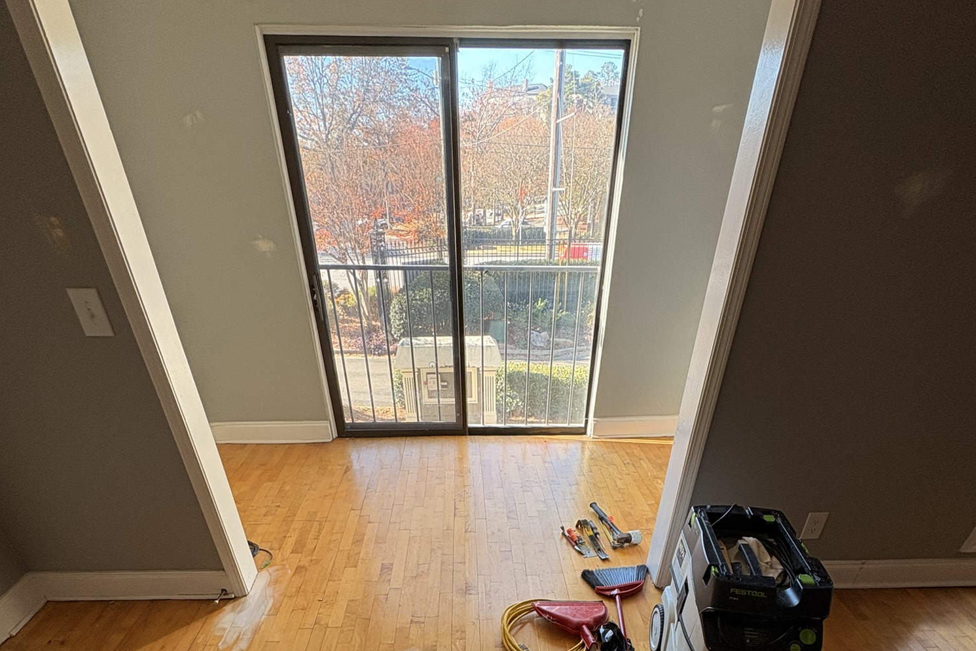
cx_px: 495
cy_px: 601
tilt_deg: -38.0
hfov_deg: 84.0
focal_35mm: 20
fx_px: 542
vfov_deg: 53.2
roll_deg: +0.0
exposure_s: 1/99
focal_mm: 2.22
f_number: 2.2
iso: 80
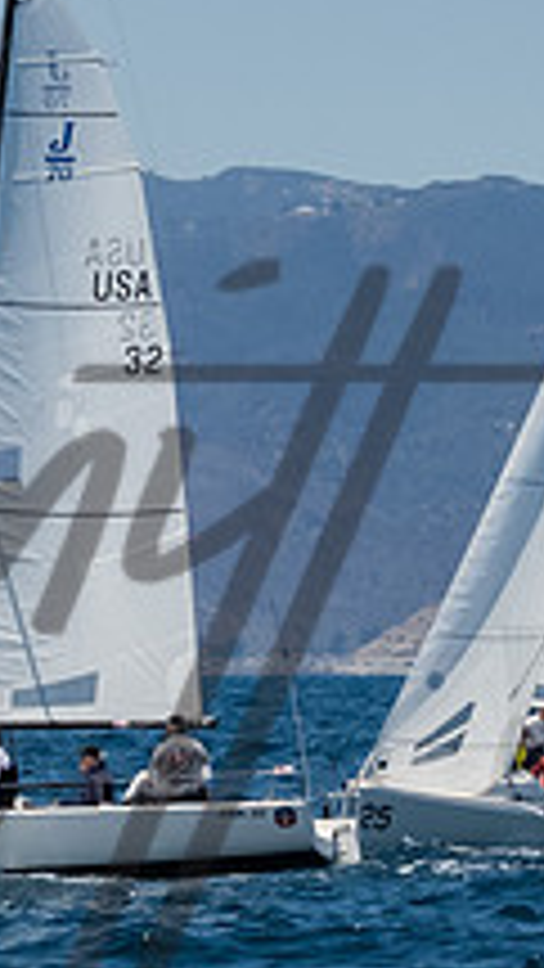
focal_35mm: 460
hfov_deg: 2.6
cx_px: -530
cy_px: 625
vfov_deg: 4.7
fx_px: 11792
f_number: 14
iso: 640
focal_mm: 78
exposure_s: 1/1000
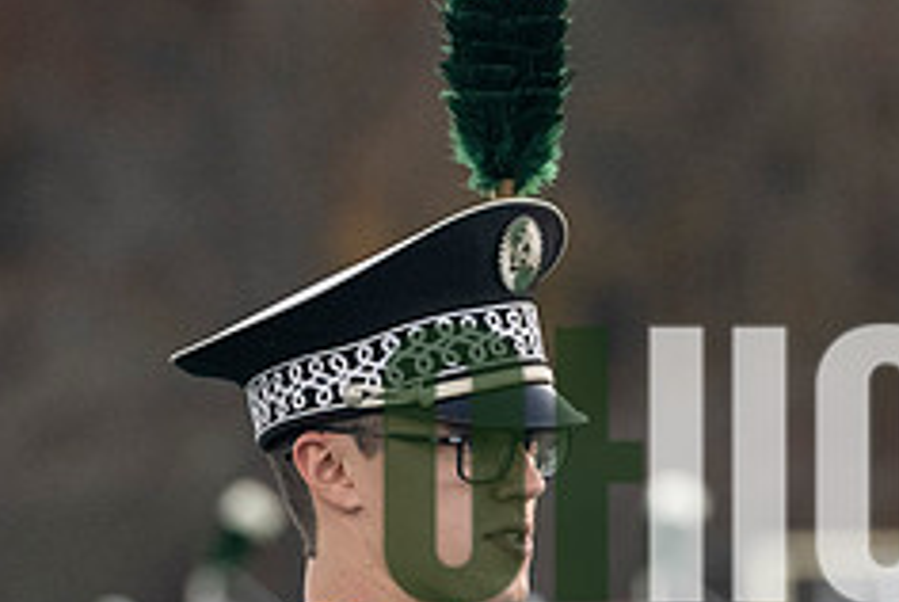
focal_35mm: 491
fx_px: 12276
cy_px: 505
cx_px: 670
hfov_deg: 4.2
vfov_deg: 2.8
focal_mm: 200
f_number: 4.5
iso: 5000
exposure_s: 1/3200
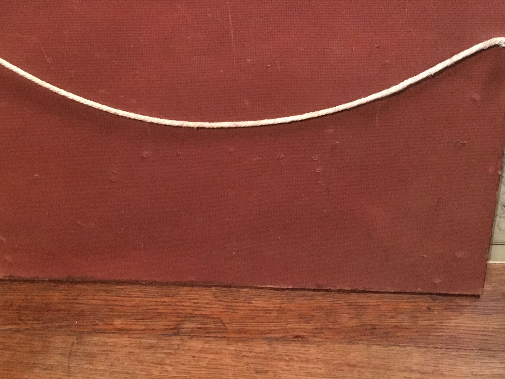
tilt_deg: -28.0
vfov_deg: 32.2
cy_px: 92
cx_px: 223
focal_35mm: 44
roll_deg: +1.7
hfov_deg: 42.9
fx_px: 642
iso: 320
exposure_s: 1/17
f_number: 2.2
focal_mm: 4.15
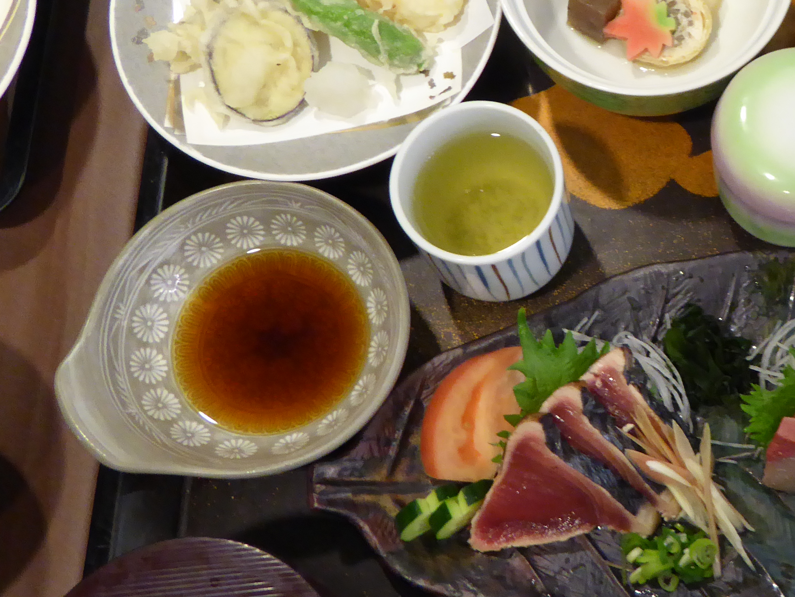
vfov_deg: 26.5
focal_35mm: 55
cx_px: 699
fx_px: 1263
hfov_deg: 33.3
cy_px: 263
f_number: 3.3
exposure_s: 1/10
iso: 400
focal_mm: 4.3
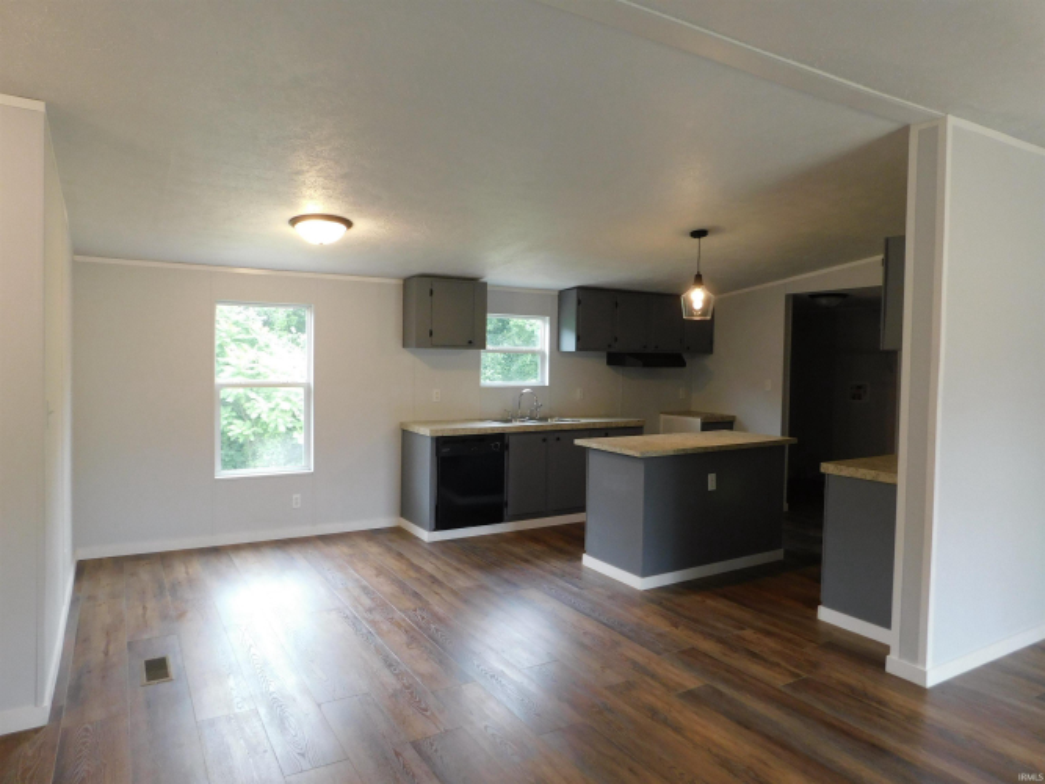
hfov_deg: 73.9
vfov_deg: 58.9
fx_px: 694
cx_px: 522
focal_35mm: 23
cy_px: 392
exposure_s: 1/30
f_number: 3
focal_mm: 4
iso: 180
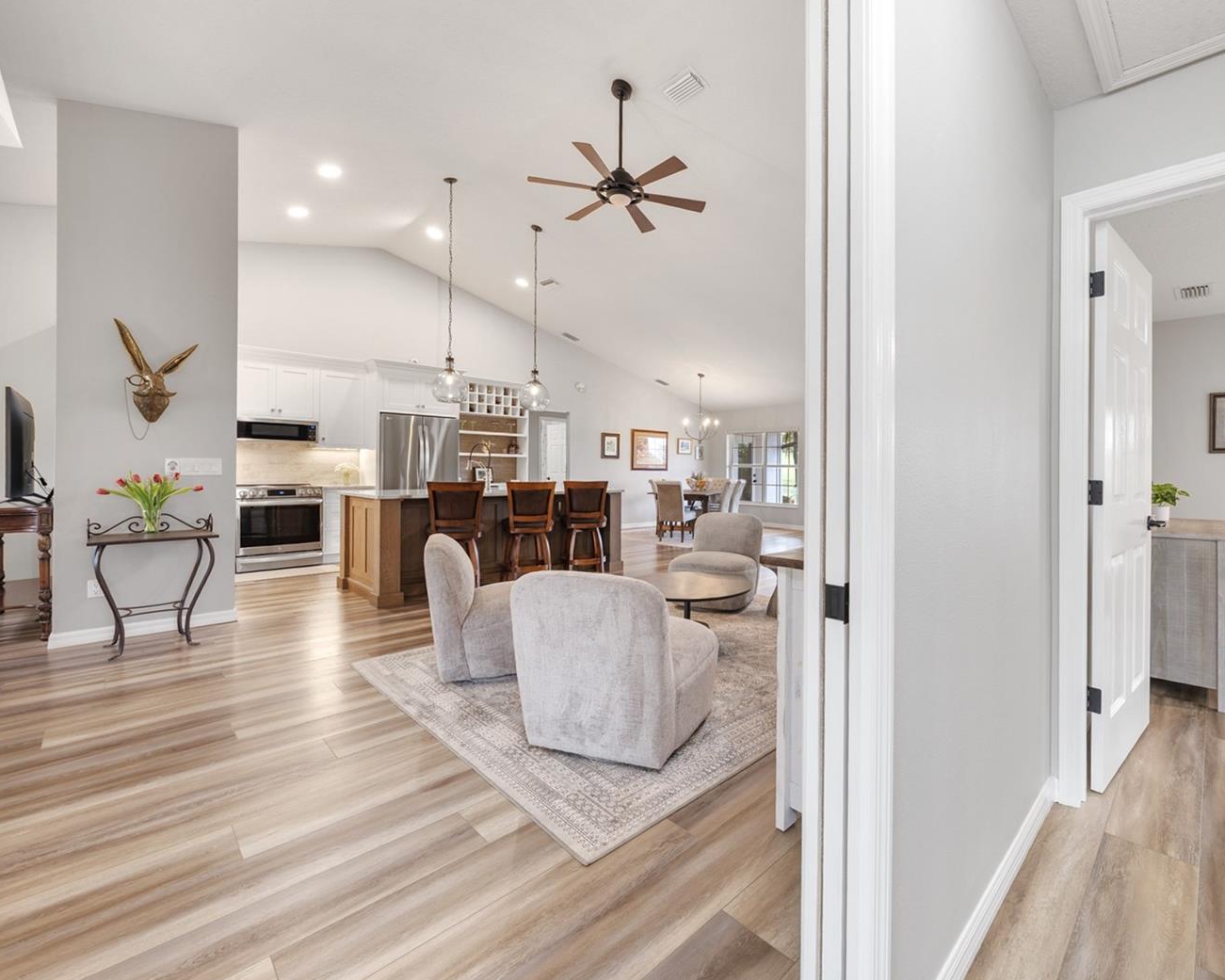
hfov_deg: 95.8
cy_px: 492
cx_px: 720
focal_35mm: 15
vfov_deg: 84.0
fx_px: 544
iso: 100
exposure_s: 1/1.67
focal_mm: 13
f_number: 7.1
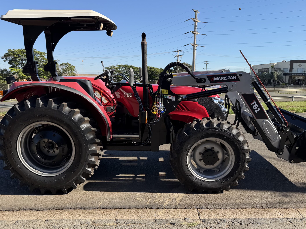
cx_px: 150
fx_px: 256
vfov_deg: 48.2
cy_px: 125
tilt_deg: -10.1
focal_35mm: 29
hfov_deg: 61.7
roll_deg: -1.4
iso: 80
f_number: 1.78
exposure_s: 1/2445
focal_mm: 6.76
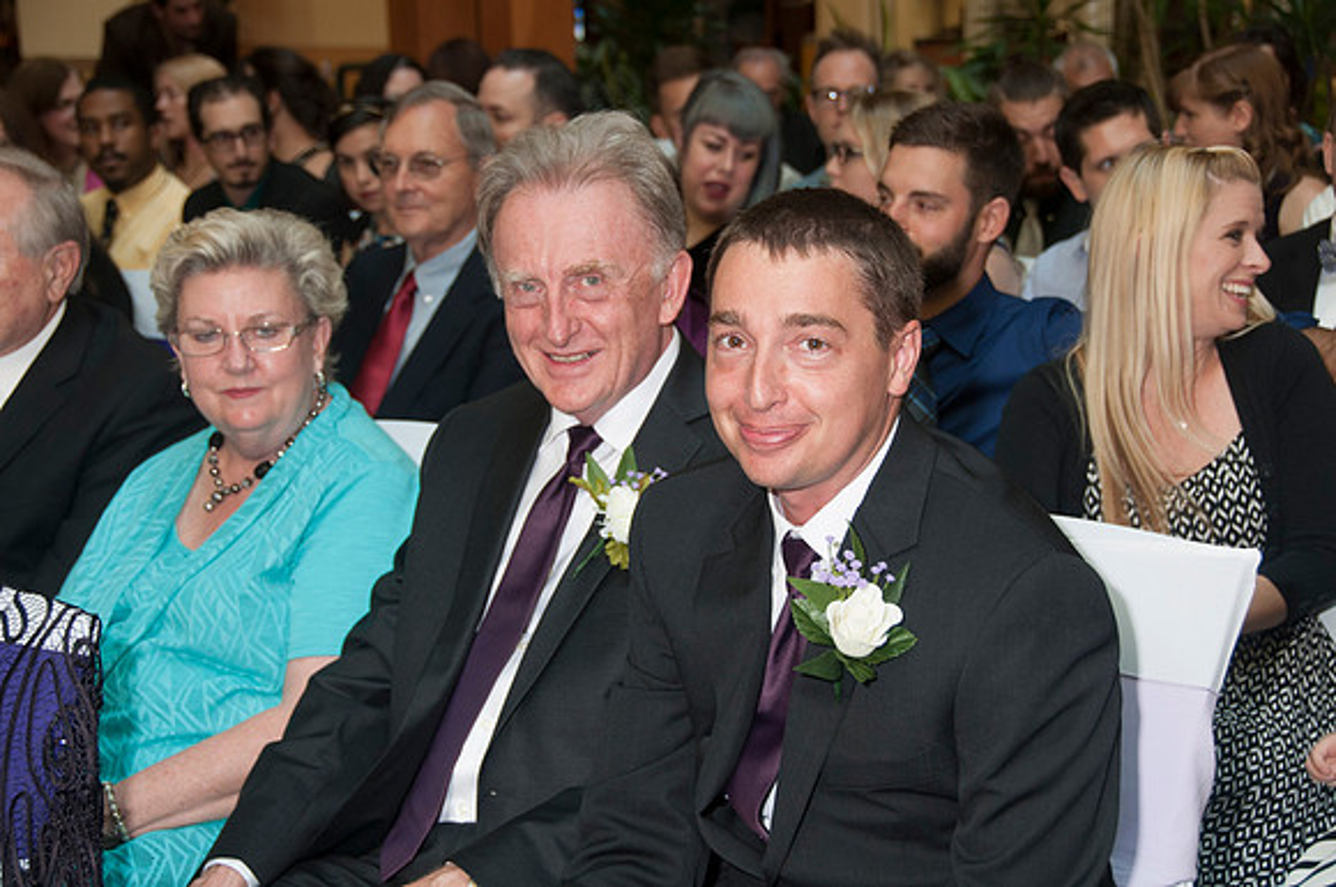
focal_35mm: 72
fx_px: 2668
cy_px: 444
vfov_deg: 18.9
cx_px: 668
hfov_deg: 28.1
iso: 400
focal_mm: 48
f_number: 5.6
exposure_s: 1/60
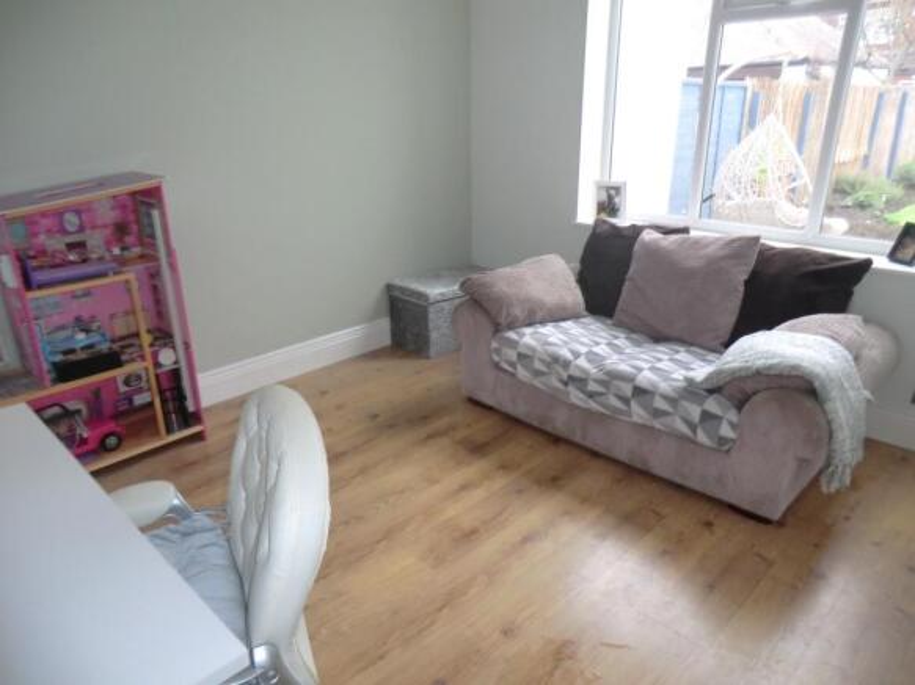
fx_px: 634
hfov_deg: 71.6
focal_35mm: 24
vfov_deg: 56.8
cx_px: 458
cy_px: 342
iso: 320
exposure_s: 1/60
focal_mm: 4.3
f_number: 3.2
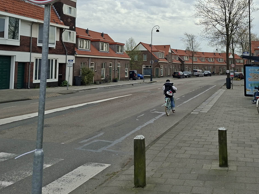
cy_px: 33
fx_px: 307
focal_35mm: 41
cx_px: 149
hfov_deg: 45.6
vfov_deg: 33.9
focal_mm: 5.5
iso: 50
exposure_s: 1/3215
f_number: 1.8
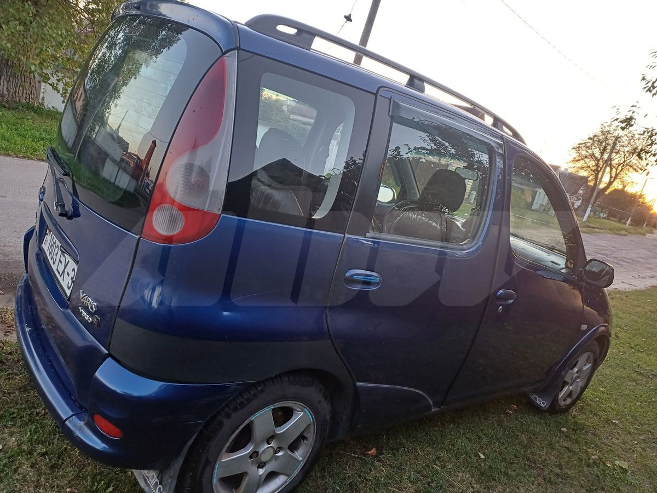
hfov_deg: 69.4
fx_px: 474
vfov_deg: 54.9
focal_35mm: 25
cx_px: 328
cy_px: 246
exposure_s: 1/50
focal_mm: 4.65
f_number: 1.8
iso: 250
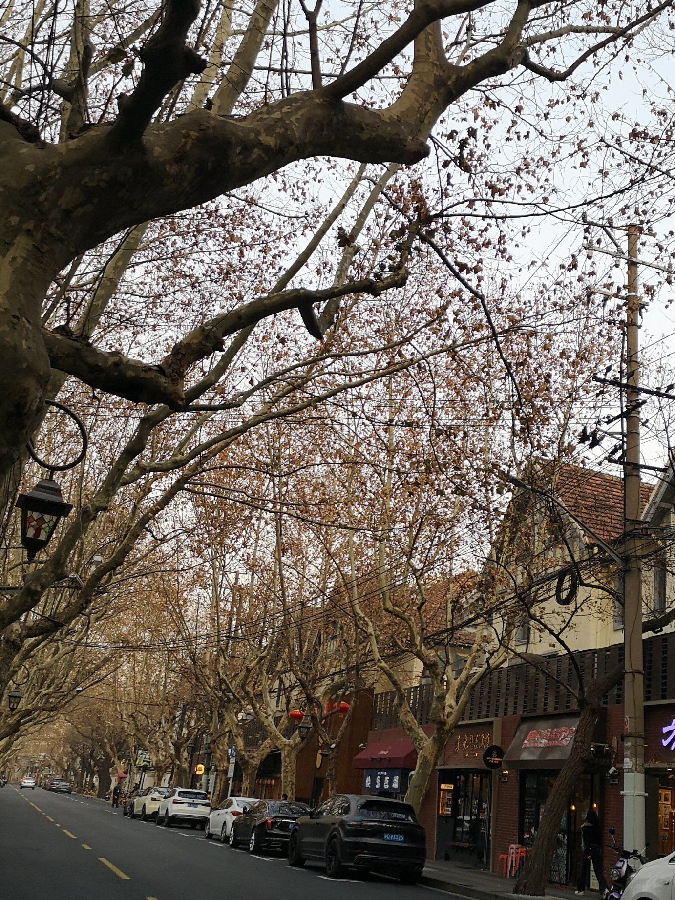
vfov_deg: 46.8
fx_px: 1040
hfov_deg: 35.6
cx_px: 453
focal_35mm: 40
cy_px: 461
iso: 100
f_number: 1.8
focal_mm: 5.58
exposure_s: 1/909
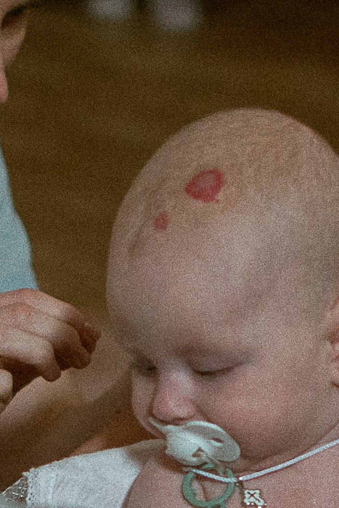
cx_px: 303
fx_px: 2455
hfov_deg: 7.9
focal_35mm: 174
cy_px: 589
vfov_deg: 11.6
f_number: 1.8
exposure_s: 1/320
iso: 640
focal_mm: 28
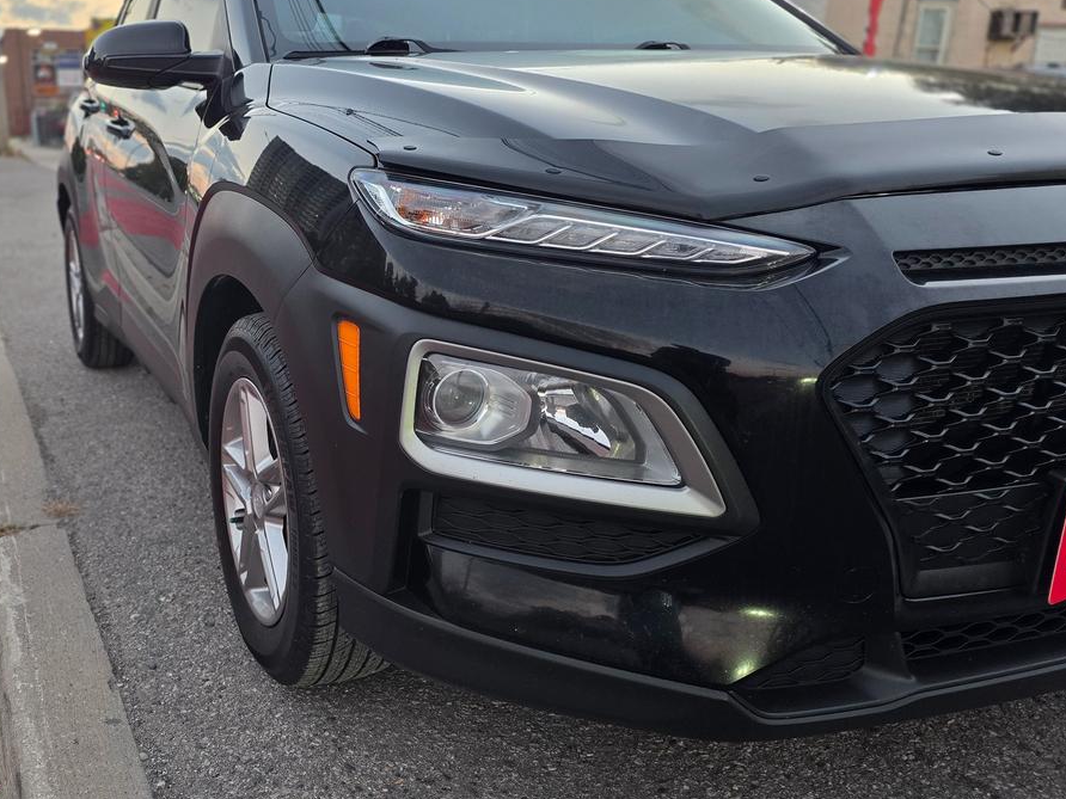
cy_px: 441
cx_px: 308
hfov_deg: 53.6
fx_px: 1016
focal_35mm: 33
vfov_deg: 42.9
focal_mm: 6.25
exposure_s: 1/120
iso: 250
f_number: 1.7
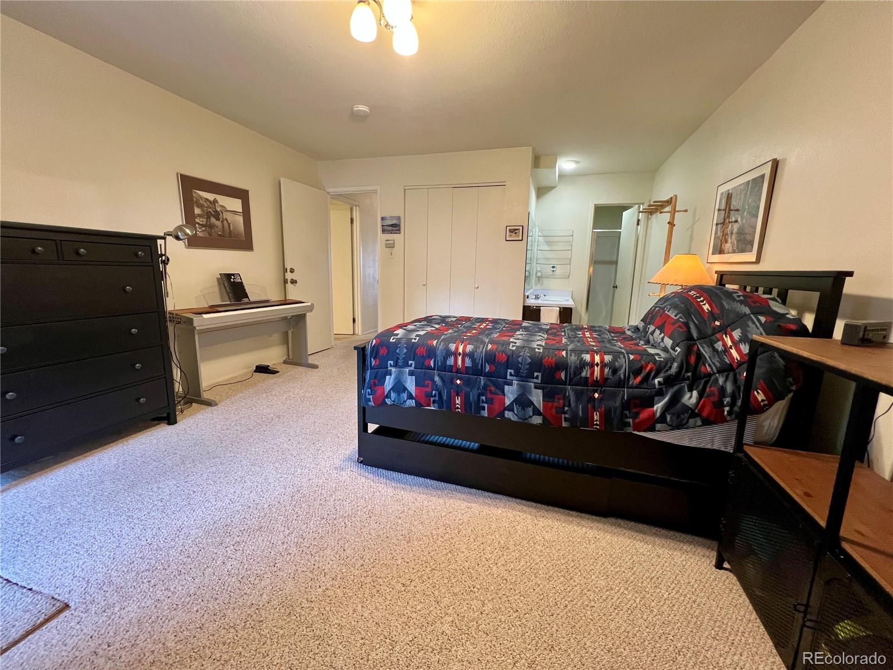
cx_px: 446
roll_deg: -1.7
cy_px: 335
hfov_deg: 106.2
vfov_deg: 89.9
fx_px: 335
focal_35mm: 13
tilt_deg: -10.7
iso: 250
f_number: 1.8
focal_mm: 1.57
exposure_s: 1/60
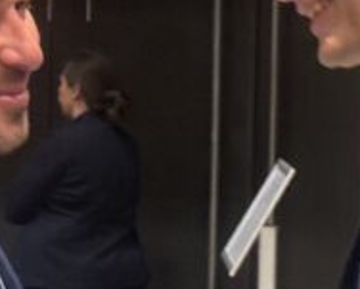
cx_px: 270
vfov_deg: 8.1
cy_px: 289
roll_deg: -0.5
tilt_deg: -7.2
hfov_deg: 10.1
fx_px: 2038
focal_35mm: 191
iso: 400
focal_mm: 6.76
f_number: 1.78
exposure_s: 1/33
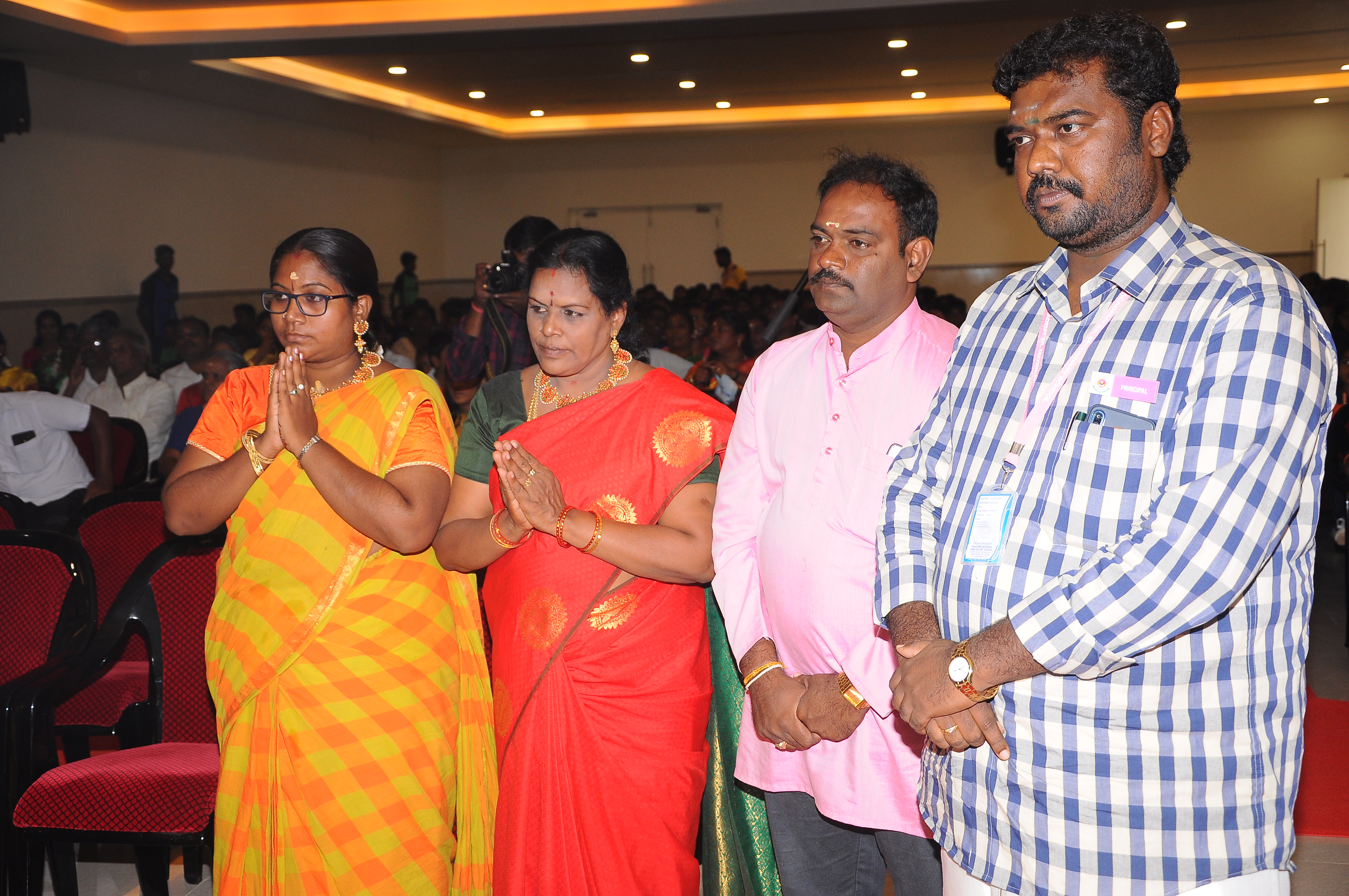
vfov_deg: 31.8
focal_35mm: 42
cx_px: 674
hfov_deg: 46.4
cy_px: 448
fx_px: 1572
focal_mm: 28
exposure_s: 1/125
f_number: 4.5
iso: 400
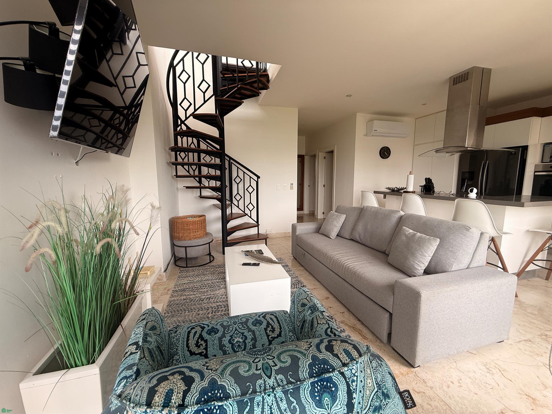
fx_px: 223
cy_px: 207
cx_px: 276
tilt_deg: -7.0
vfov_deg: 85.7
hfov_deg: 102.1
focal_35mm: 14
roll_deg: -0.4
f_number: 2.2
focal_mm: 2.22
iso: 64
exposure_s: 1/99
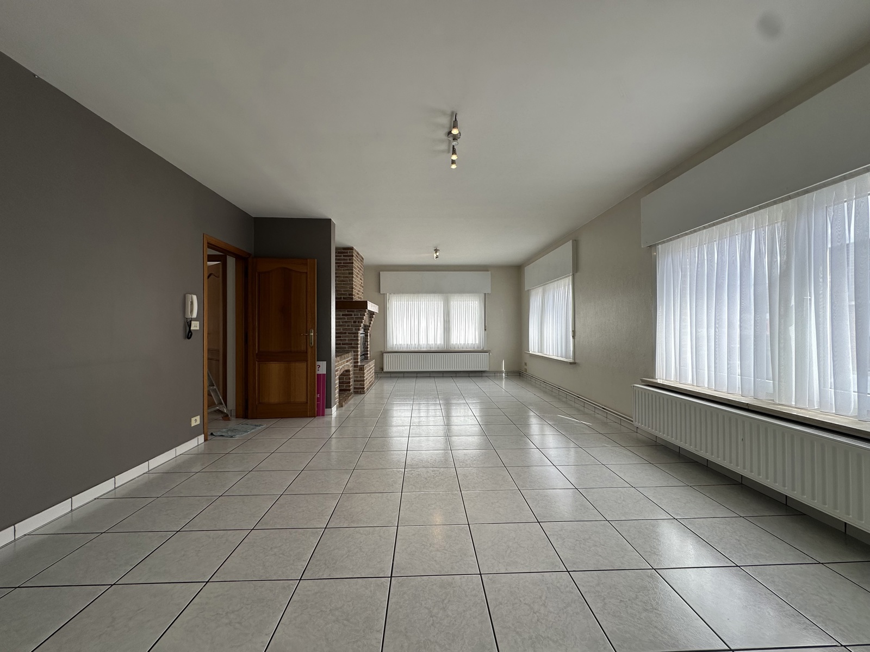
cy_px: 326
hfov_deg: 102.1
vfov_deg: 85.7
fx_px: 352
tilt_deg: -0.1
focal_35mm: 14
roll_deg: +0.3
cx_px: 435
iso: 40
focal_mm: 2.22
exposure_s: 1/230
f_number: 2.2
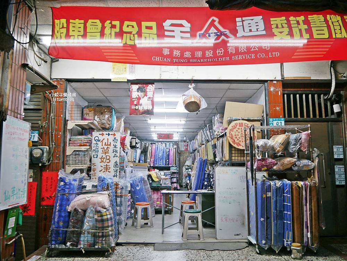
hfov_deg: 63.4
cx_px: 174
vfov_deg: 49.8
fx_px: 281
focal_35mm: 28
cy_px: 130
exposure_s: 1/60
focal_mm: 14
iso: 400
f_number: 3.5
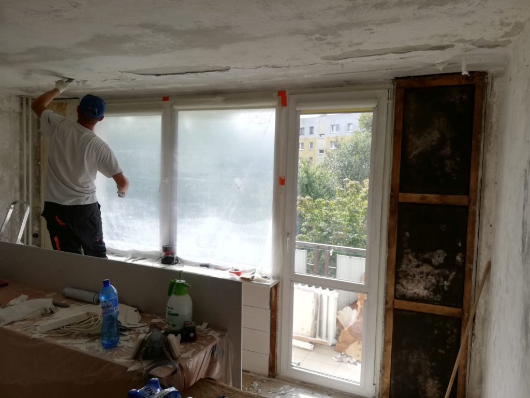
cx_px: 265
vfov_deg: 53.1
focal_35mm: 26
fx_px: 398
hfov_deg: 67.3
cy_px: 199
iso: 50
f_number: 2.2
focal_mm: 3.81
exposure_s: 1/164
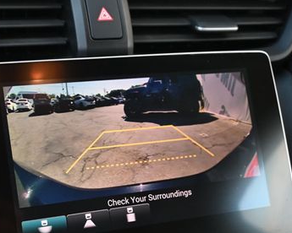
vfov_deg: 27.3
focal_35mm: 55
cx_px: 96
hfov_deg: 33.9
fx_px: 474
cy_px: 178
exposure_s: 1/125
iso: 560
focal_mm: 21
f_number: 4
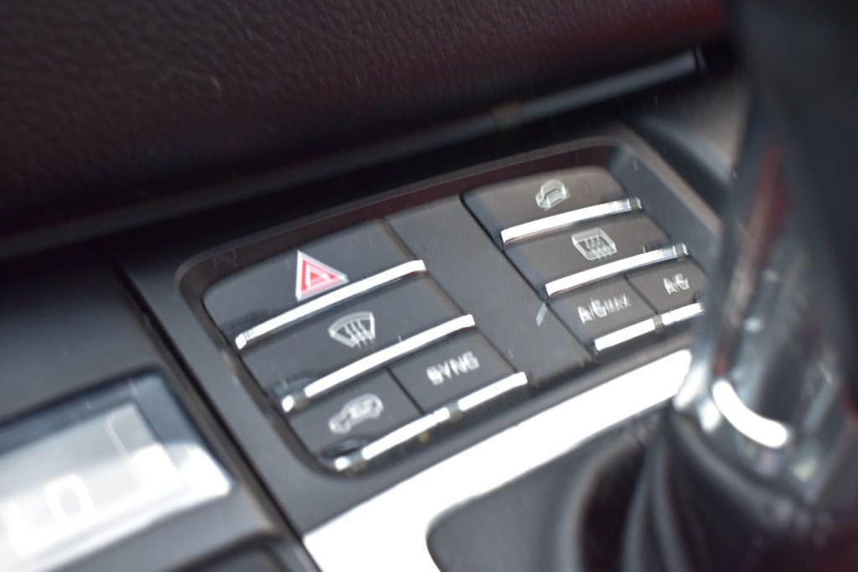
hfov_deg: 43.6
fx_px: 1072
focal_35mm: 45
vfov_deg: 29.8
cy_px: 286
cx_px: 429
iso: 450
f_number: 6.3
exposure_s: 1/15
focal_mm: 30
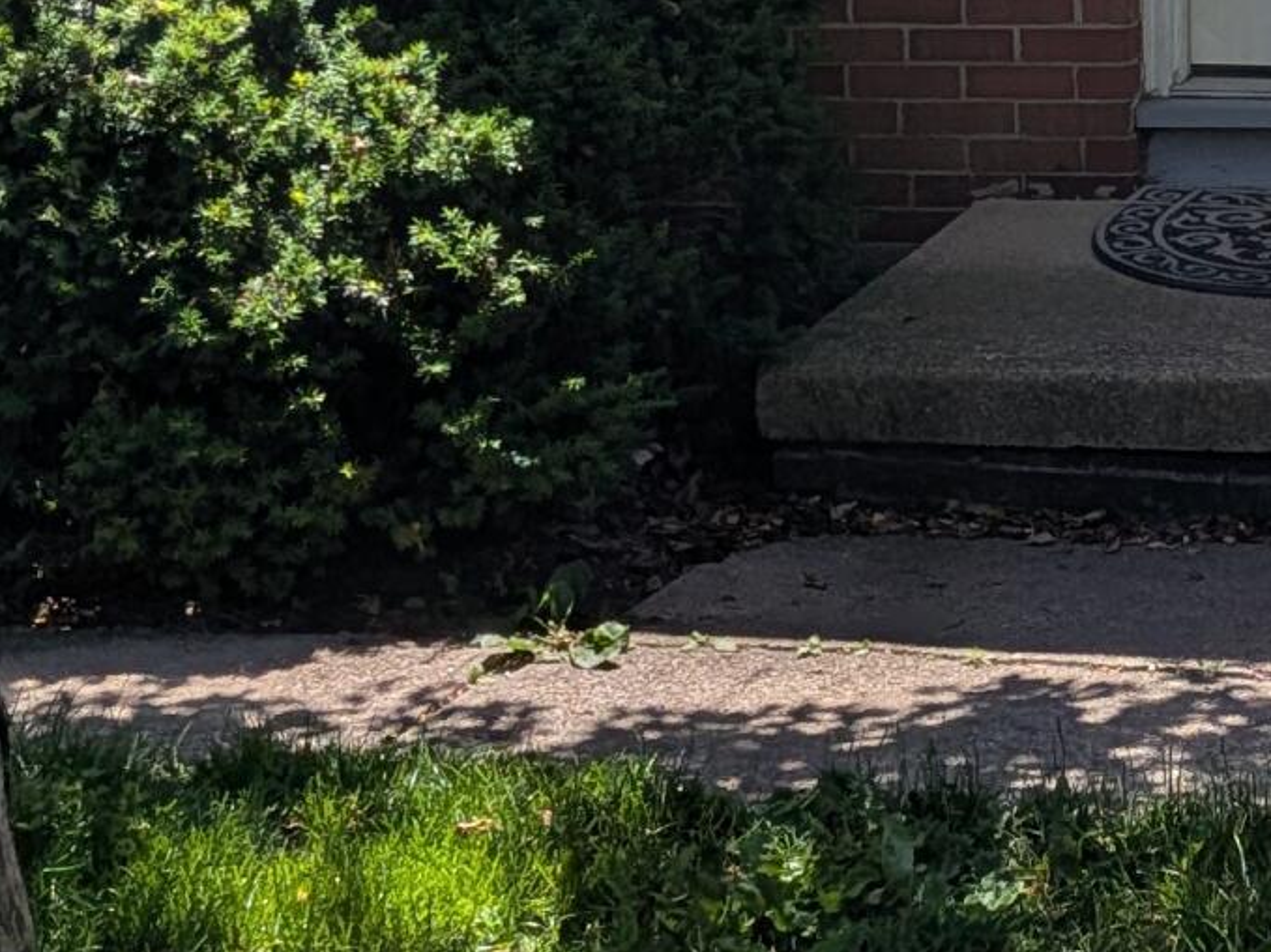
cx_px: 1548
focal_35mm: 106
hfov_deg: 17.6
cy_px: -262
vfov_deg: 13.5
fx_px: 3891
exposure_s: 1/1325
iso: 28
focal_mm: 4.53
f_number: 1.7
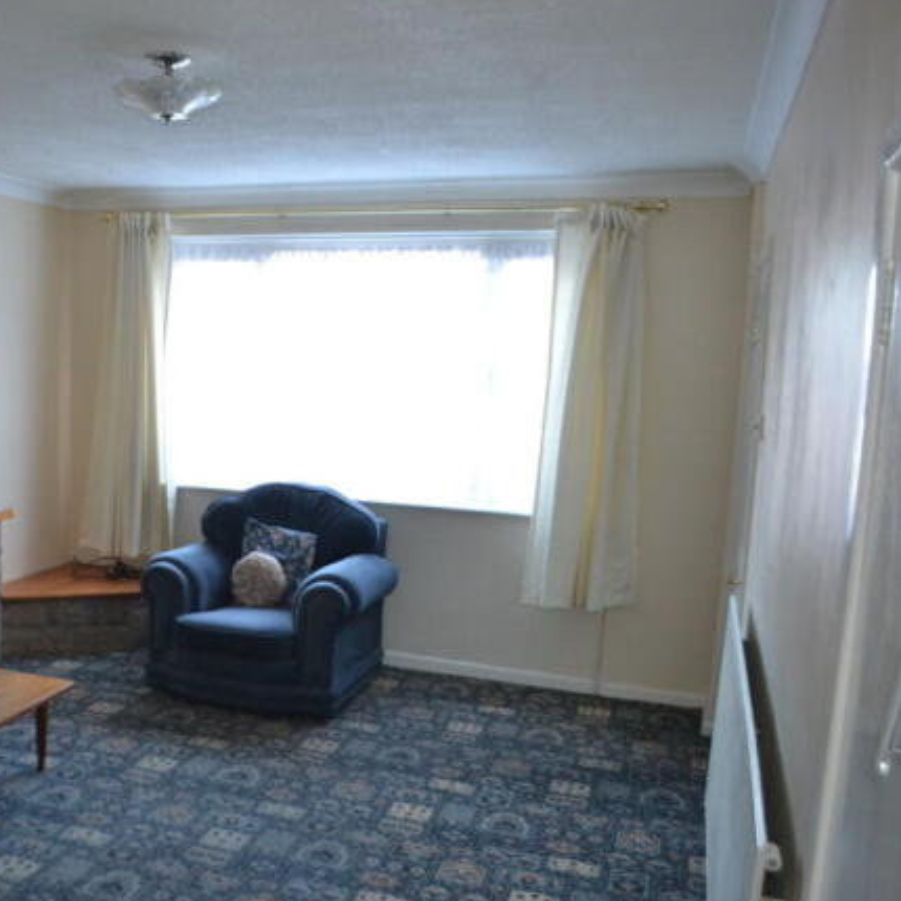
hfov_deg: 45.5
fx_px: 1031
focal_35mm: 35
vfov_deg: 47.2
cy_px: 452
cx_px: 223
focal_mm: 18
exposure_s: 1/60
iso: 1250
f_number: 3.5
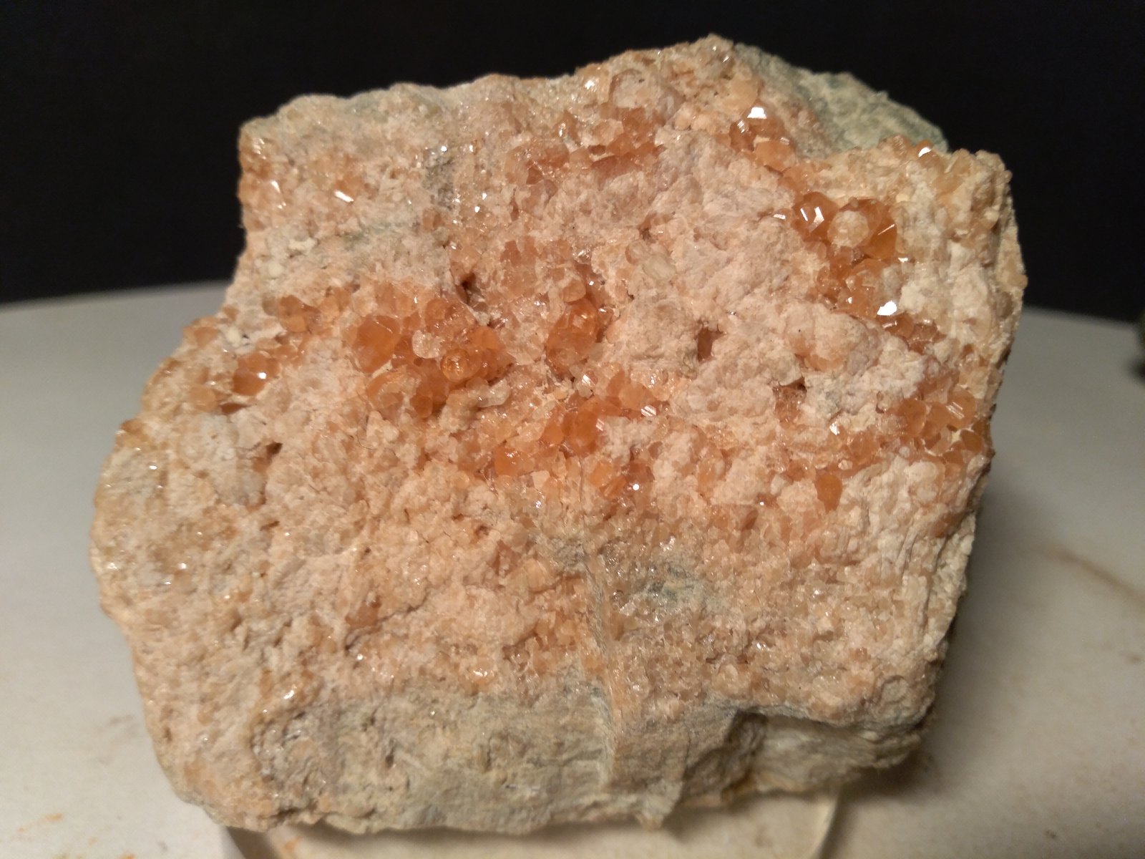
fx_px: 860
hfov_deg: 67.3
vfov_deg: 53.1
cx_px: 572
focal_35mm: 26
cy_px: 430
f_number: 2
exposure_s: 1/33.3
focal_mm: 3.54
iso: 118
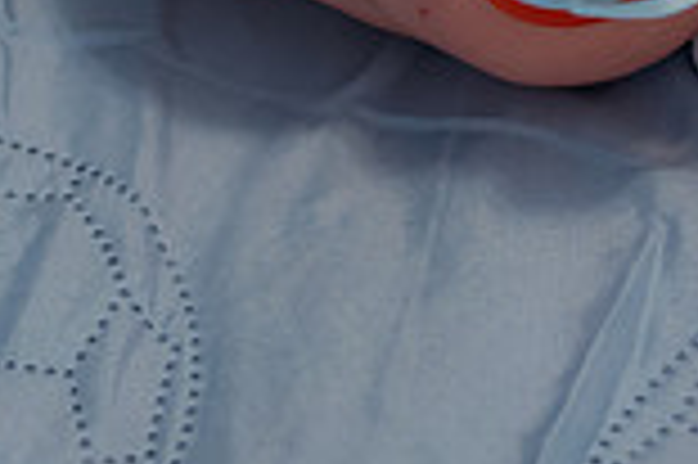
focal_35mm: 172
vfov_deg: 7.7
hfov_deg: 11.9
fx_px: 3331
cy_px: -340
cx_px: 520
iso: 1600
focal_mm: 35
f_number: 3.5
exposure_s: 1/250
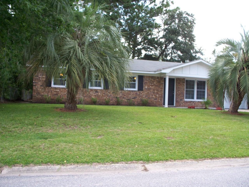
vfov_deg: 39.7
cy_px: 94
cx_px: 124
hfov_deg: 51.4
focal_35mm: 36
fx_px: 259
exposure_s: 1/125
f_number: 2.8
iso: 64
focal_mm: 7.54
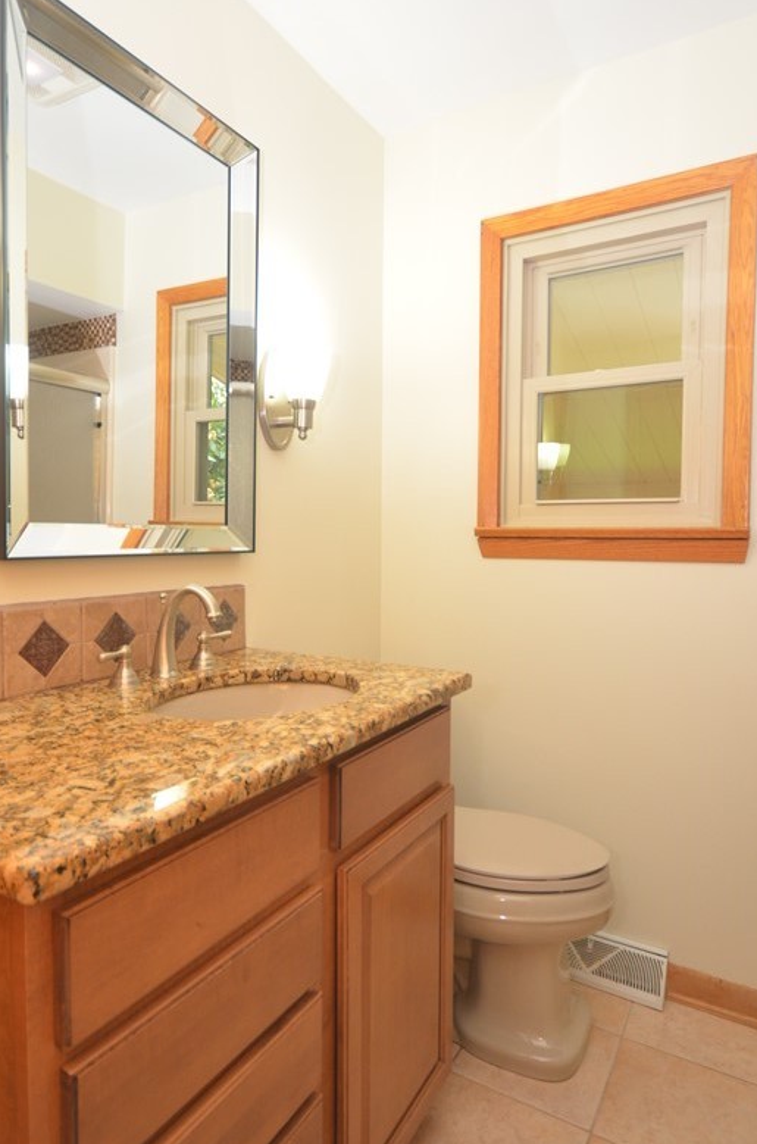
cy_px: 557
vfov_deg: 81.3
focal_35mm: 21
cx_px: 336
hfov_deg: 59.1
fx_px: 666
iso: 560
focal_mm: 10
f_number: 4
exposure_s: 1/60
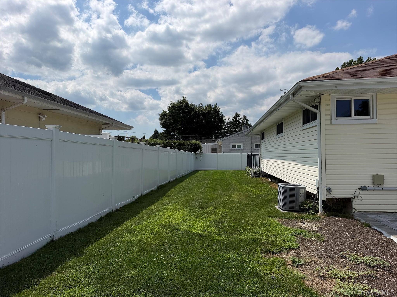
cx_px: 198
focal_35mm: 24
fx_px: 275
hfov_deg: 71.6
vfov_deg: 56.8
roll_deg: +0.8
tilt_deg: +1.0
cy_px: 148
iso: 80
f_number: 1.78
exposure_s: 1/10309
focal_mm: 6.76
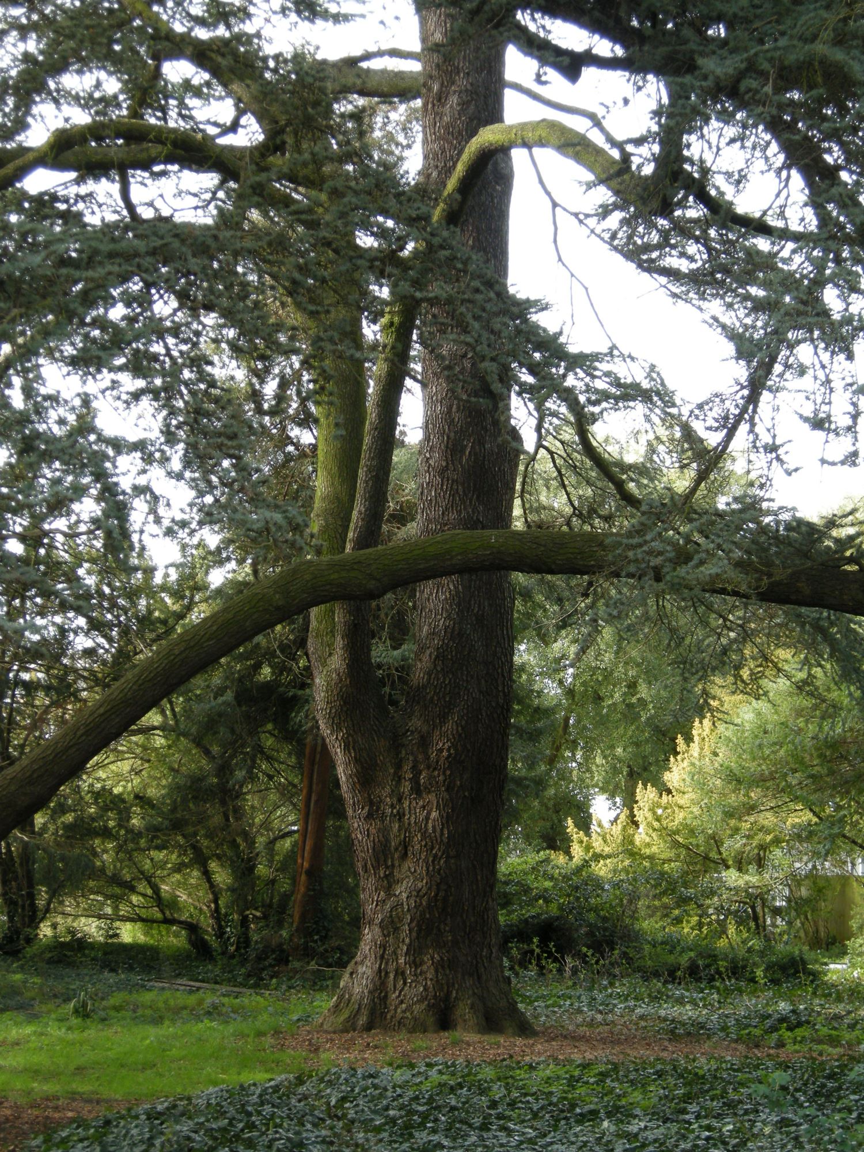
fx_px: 2463
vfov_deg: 26.3
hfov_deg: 19.9
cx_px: 432
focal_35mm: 74
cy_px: 576
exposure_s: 1/64
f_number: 3.9
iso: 95
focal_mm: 15.7
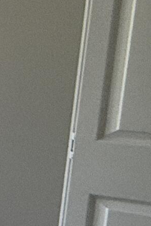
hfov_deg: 6.7
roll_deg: +0.5
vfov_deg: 20.5
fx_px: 623
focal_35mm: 99
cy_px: 72
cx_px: -571
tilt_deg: -4.8
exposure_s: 1/99
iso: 64
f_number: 2.2
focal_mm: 2.22
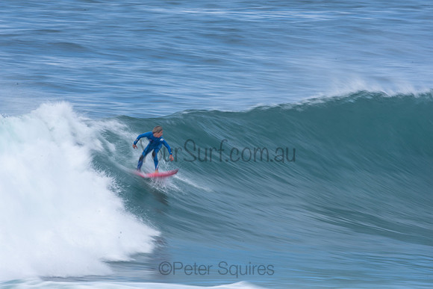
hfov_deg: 2.7
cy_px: 144
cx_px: 216
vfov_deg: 1.8
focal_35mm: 750
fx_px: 9023
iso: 100
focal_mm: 500
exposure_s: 1/20
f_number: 25
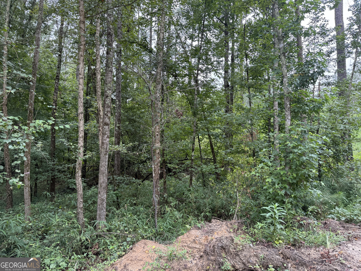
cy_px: 136
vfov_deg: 56.8
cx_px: 180
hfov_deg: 71.6
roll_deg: +0.1
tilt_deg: +4.9
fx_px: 250
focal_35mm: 24
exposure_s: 1/325
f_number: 1.78
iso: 100
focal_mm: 6.76
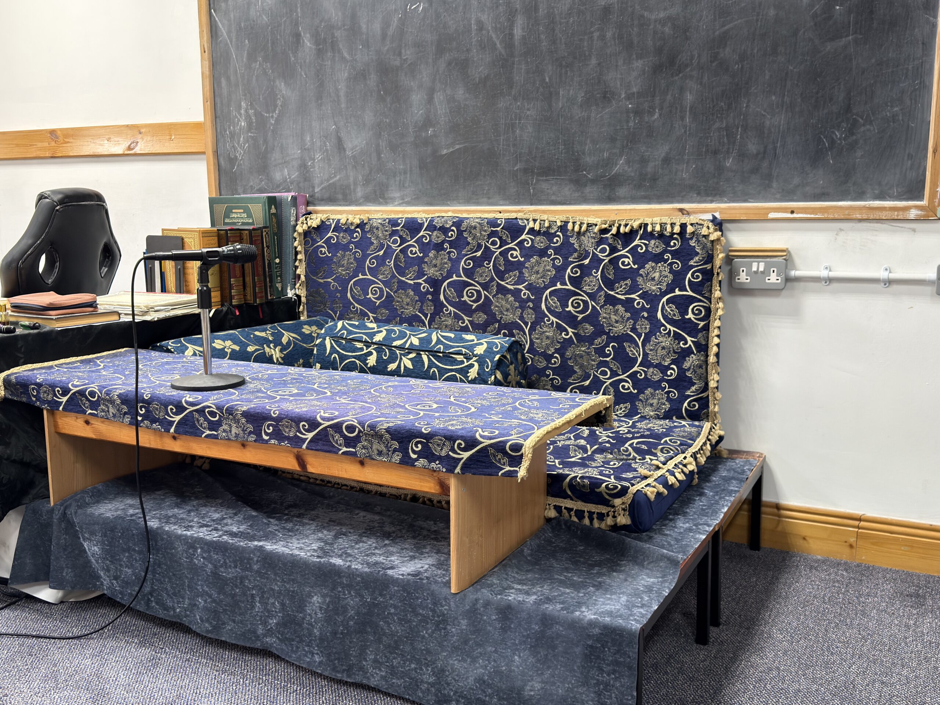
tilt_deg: -9.2
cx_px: 470
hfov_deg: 52.6
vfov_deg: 40.7
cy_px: 352
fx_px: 950
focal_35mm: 35
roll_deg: +0.3
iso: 160
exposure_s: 1/50
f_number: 1.78
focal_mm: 6.76
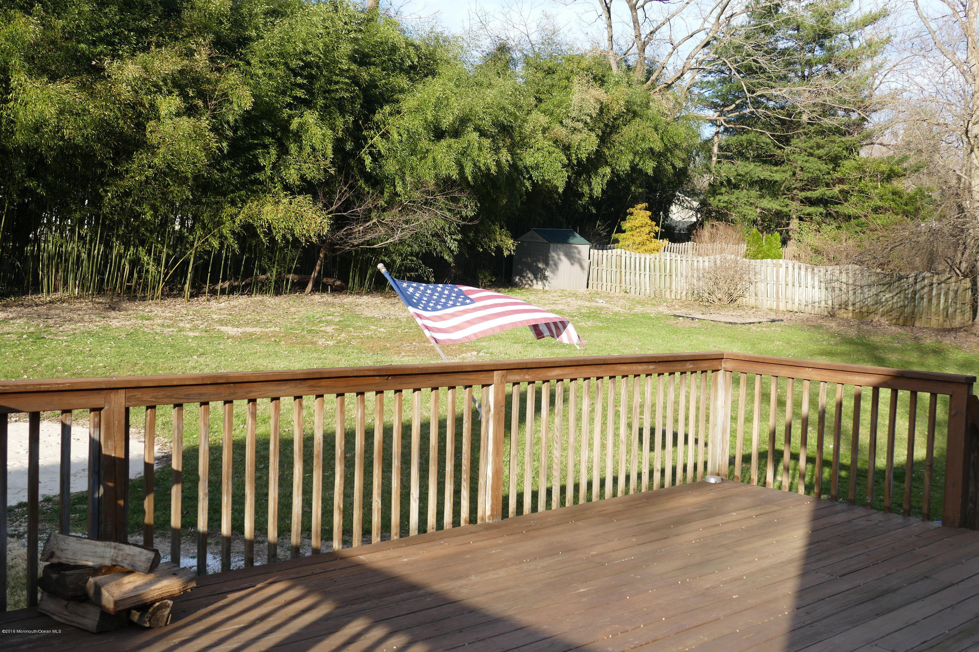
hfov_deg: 51.9
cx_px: 490
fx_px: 1006
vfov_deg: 35.9
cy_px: 326
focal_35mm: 37
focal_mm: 13.43
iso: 125
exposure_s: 1/800
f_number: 3.1
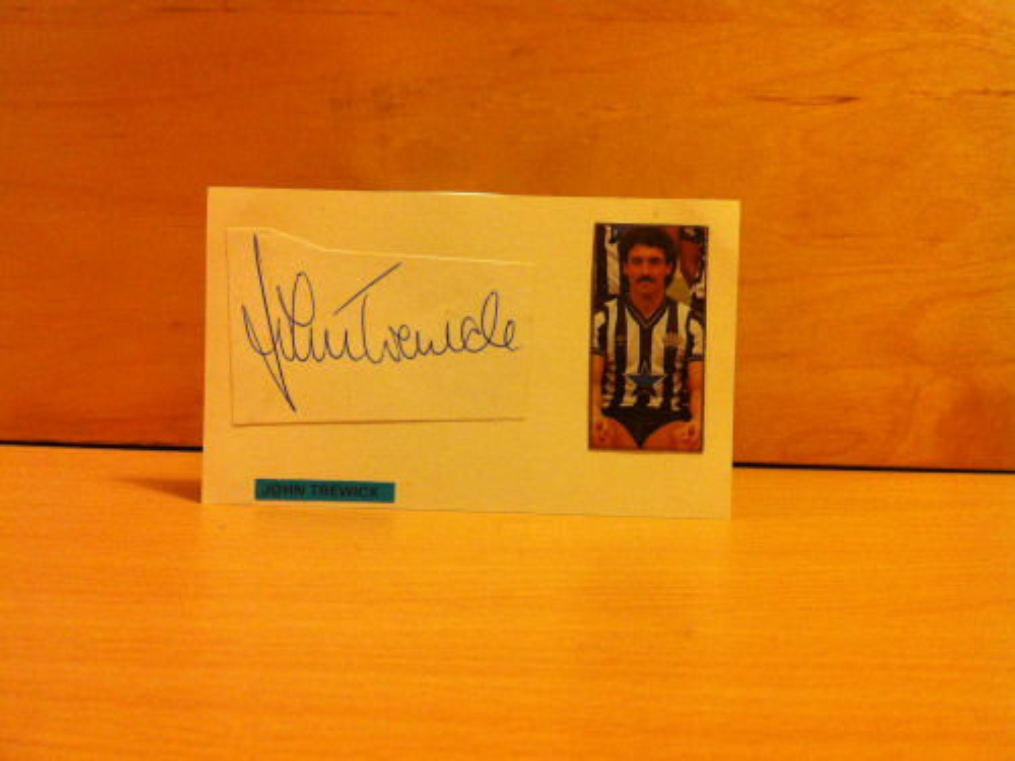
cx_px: 508
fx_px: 1026
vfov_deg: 40.7
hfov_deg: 52.6
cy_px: 380
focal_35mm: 35
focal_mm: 3.85
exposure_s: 1/17
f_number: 2.8
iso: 250
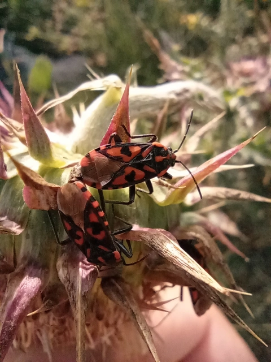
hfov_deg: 49.7
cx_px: 136
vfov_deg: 63.4
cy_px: 181
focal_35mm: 28
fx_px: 292
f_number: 2.25
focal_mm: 3.74
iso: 320
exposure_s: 1/1095
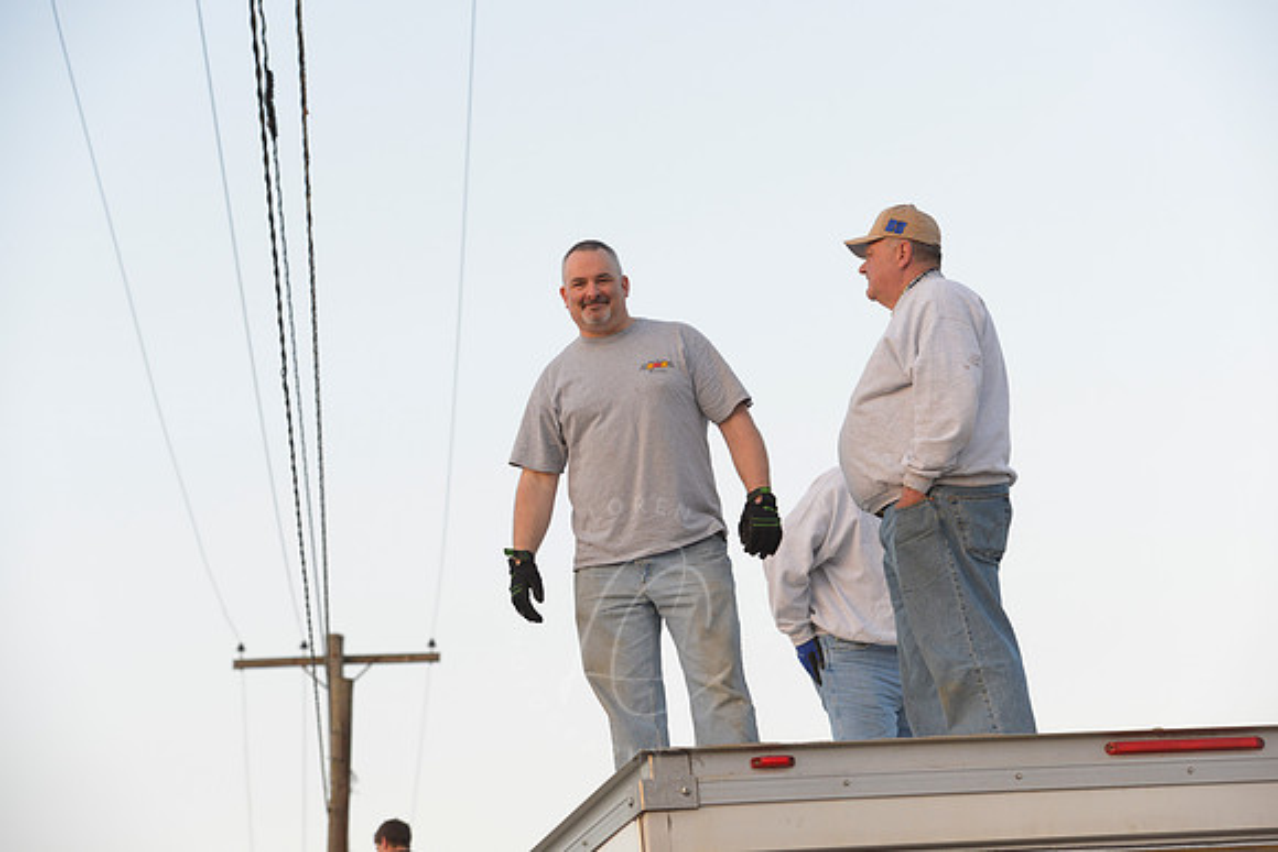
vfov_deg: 13.0
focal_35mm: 105
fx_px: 3728
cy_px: 426
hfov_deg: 19.5
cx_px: 639
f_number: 5
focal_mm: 105
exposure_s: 1/250
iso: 800
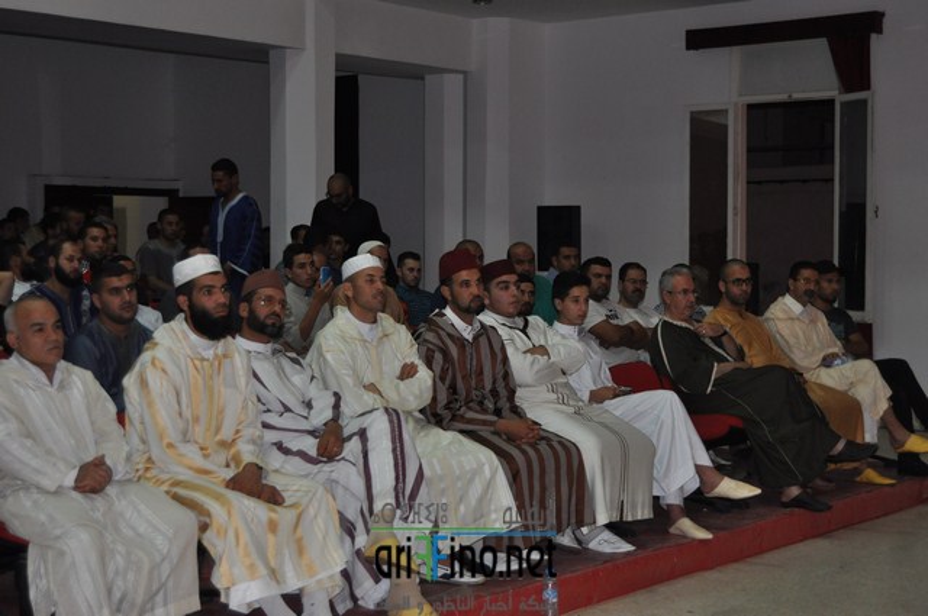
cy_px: 308
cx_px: 464
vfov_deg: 22.6
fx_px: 1545
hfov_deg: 33.4
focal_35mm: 60
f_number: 5
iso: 800
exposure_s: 1/60
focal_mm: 40
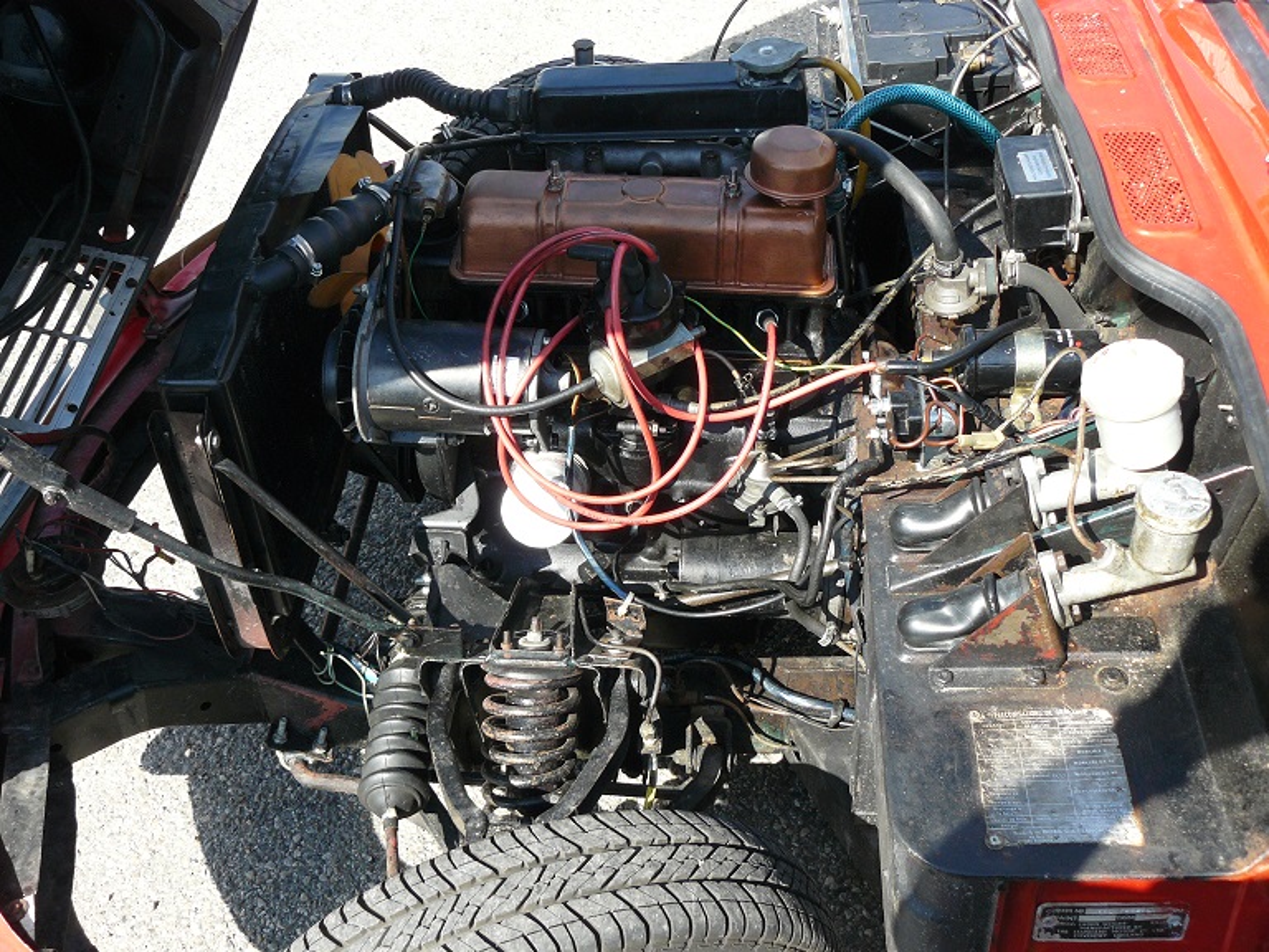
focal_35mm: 38
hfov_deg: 49.0
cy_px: 476
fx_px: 1393
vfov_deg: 37.7
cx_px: 634
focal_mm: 6.4
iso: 100
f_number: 4
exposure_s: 1/200
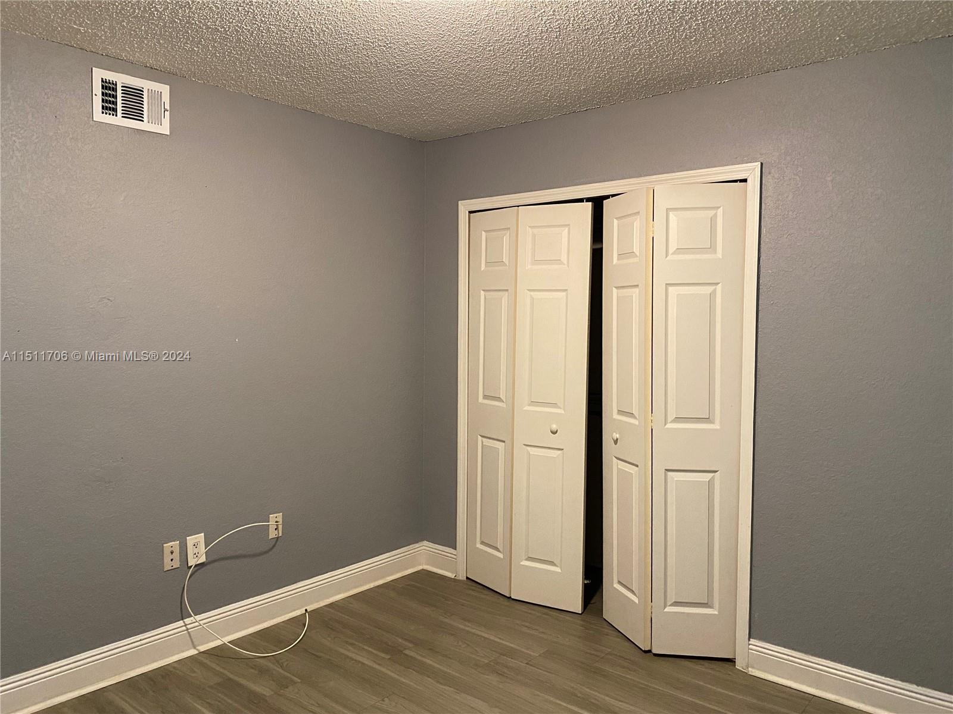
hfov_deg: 67.3
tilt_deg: -3.5
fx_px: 716
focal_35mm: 26
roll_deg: -0.8
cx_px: 476
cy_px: 357
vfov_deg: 53.1
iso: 500
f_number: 1.8
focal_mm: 4.25
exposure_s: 1/60
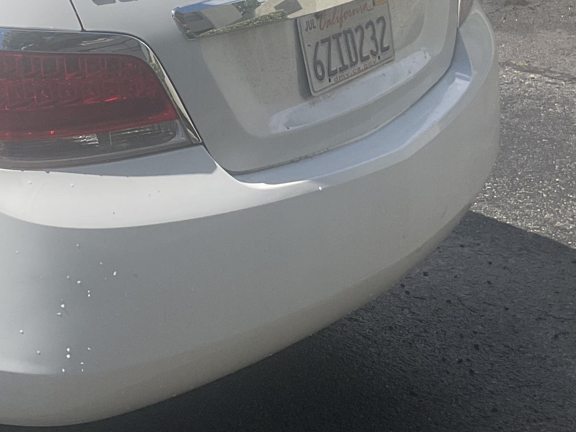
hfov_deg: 25.8
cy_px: 111
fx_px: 1215
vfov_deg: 20.0
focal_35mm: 73
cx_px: 54
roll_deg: +1.7
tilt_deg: -21.2
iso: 16
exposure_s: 1/3322
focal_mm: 3
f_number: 1.8
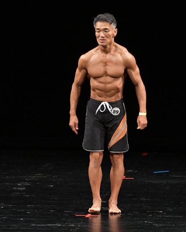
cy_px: 115
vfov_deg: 4.9
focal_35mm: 391
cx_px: 108
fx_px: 2689
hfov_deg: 4.0
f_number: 5.6
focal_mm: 180
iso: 3200
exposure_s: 1/400
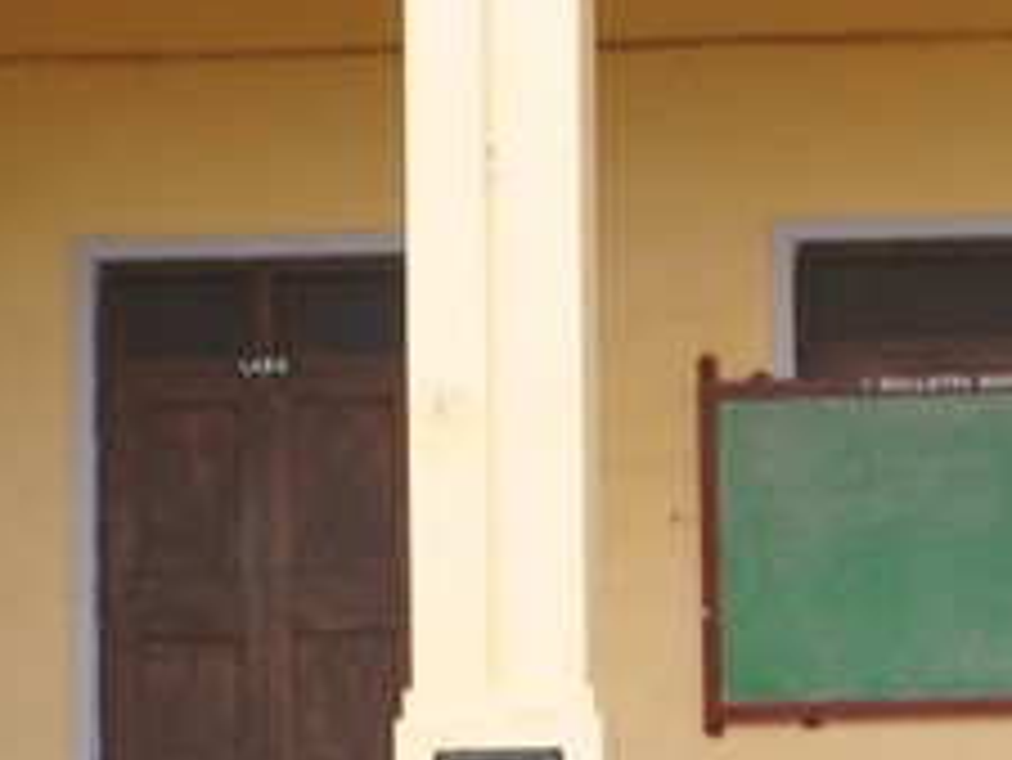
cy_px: -101
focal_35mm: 242
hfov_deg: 8.0
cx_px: 1511
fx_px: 7074
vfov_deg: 6.1
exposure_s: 1/160
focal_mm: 21
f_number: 11
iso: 400
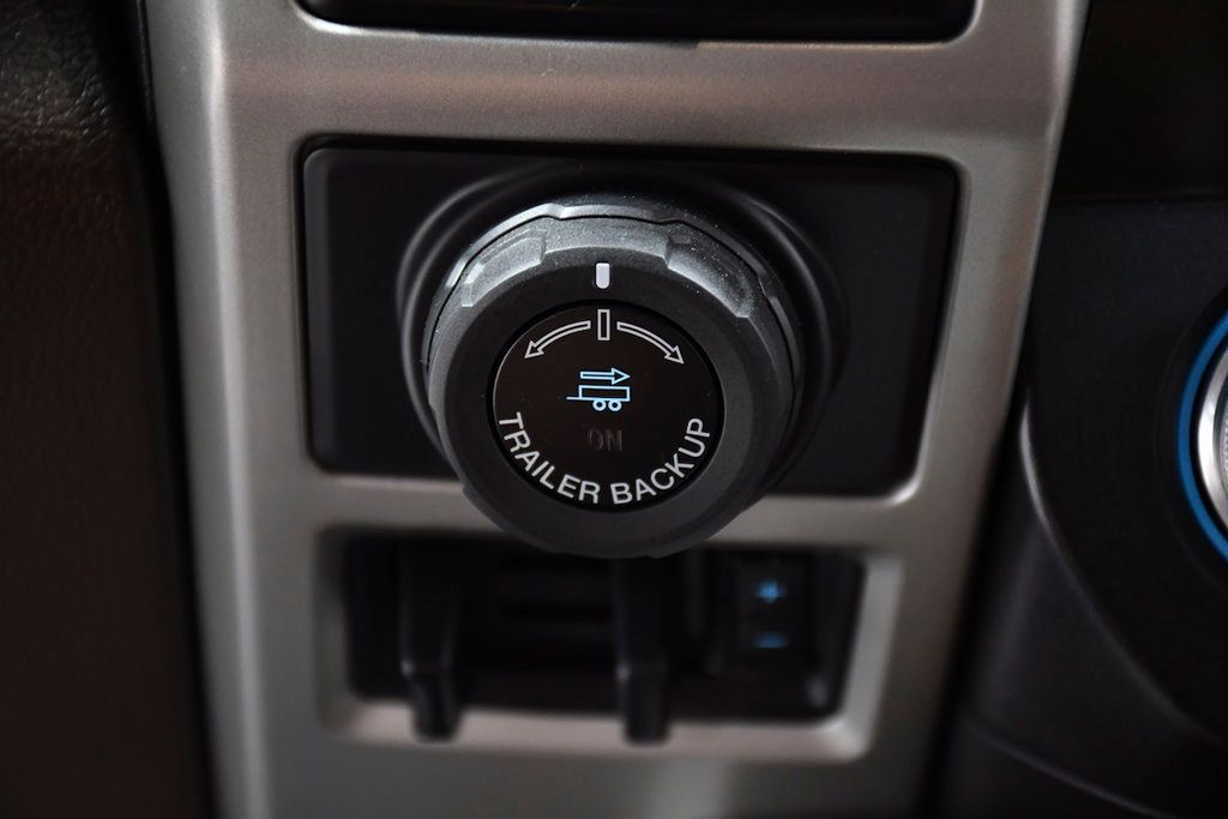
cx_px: 614
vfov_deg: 11.4
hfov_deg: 17.1
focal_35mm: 120
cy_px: 410
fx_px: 4094
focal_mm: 80
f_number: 5.3
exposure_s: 1/30
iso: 1250
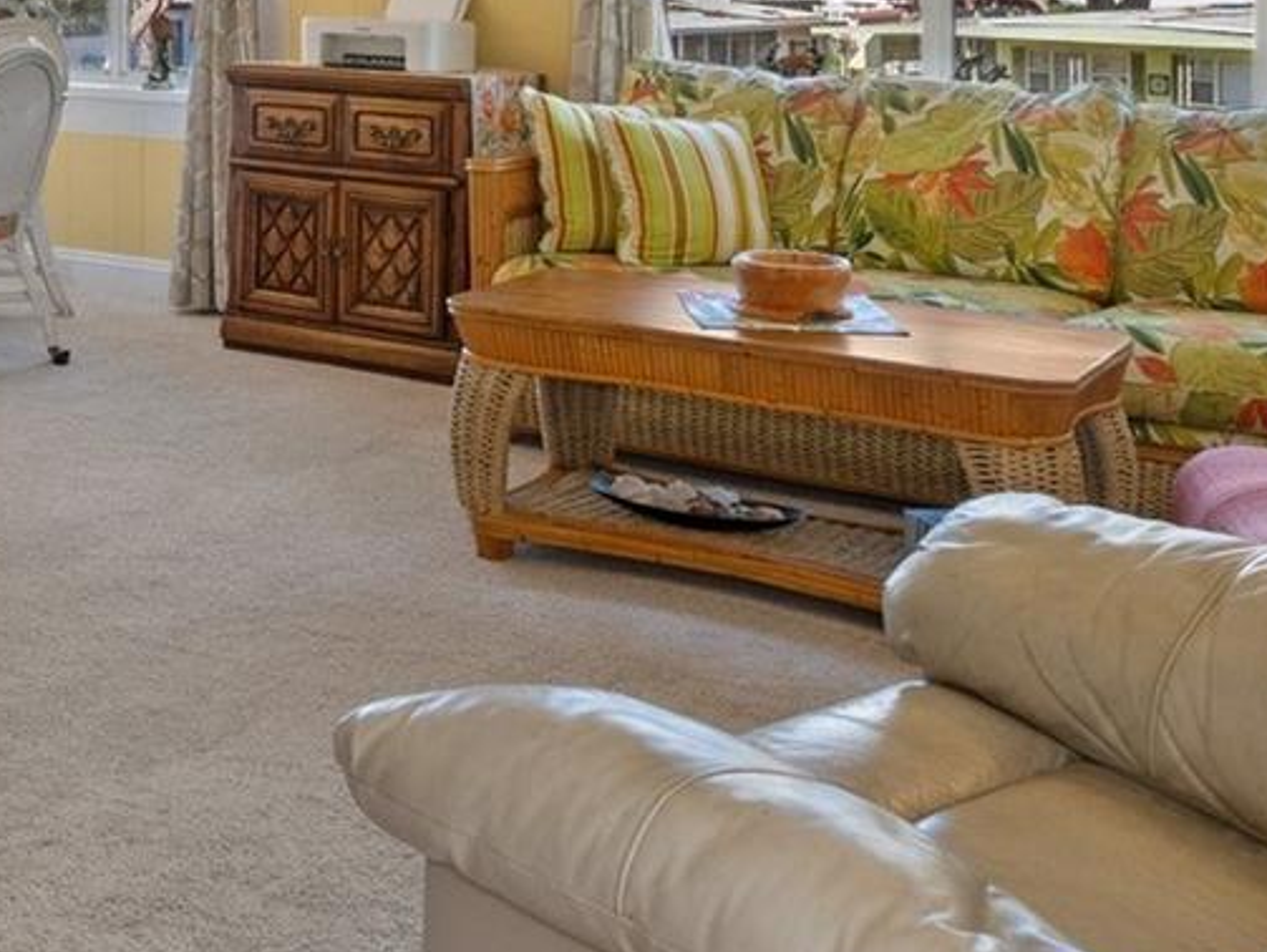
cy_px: 184
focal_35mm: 55
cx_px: 8
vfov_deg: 26.1
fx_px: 2015
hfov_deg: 32.2
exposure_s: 1/3
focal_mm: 12
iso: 640
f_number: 8
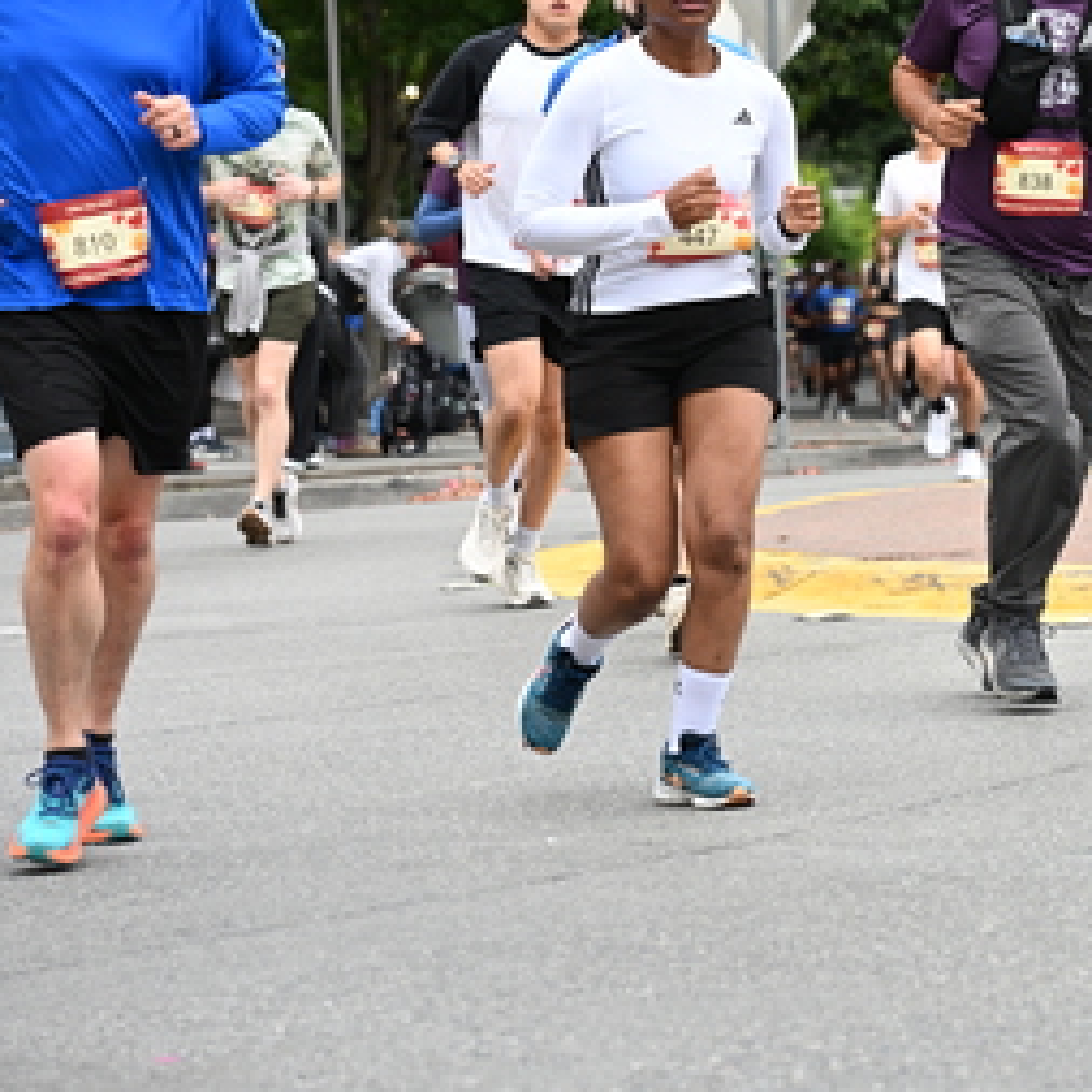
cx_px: 732
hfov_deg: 11.1
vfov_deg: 11.1
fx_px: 5603
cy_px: 117
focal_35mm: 157
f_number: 4
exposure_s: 1/800
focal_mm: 85
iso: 1600
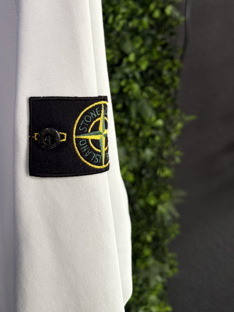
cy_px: 84
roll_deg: -0.7
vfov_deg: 49.6
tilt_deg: -10.3
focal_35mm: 36
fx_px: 325
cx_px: 75
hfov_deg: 39.1
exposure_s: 1/63
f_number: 1.78
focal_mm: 6.76
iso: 200
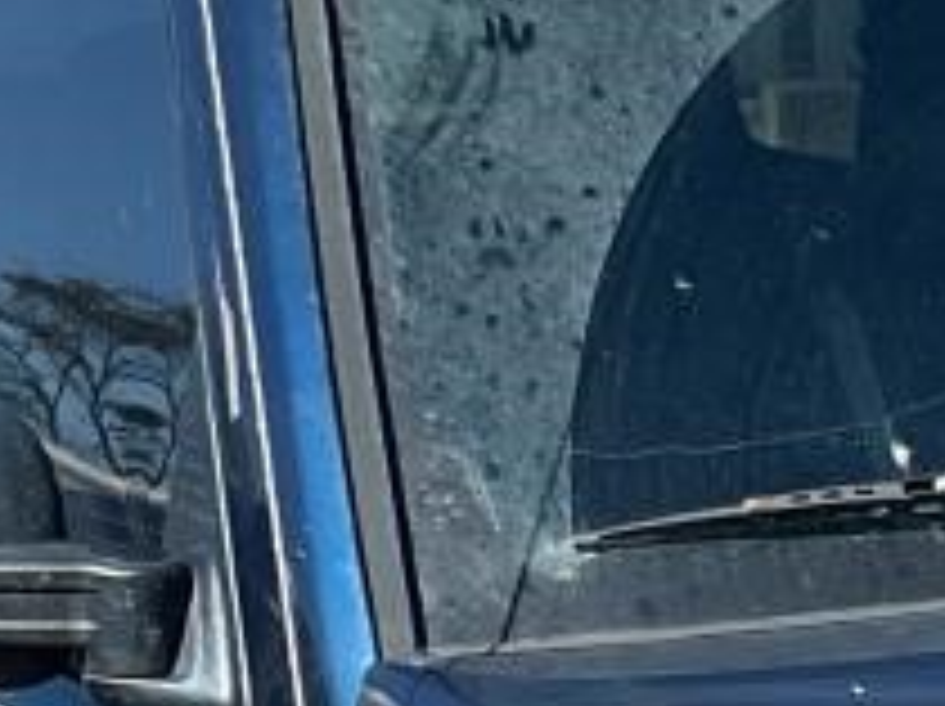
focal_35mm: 177
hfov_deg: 10.9
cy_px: 1430
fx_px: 4826
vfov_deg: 8.0
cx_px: 1206
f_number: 1.8
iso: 16
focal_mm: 3
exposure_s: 1/1342
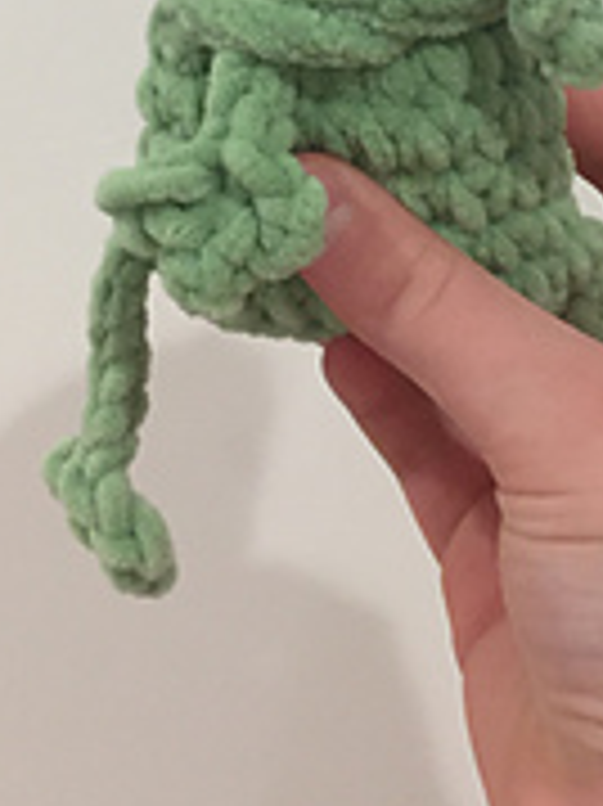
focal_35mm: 81
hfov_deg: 18.2
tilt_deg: -5.9
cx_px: 367
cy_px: -176
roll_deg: -3.0
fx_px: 1884
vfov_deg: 22.2
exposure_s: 1/30
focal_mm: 4.15
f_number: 2.2
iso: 100
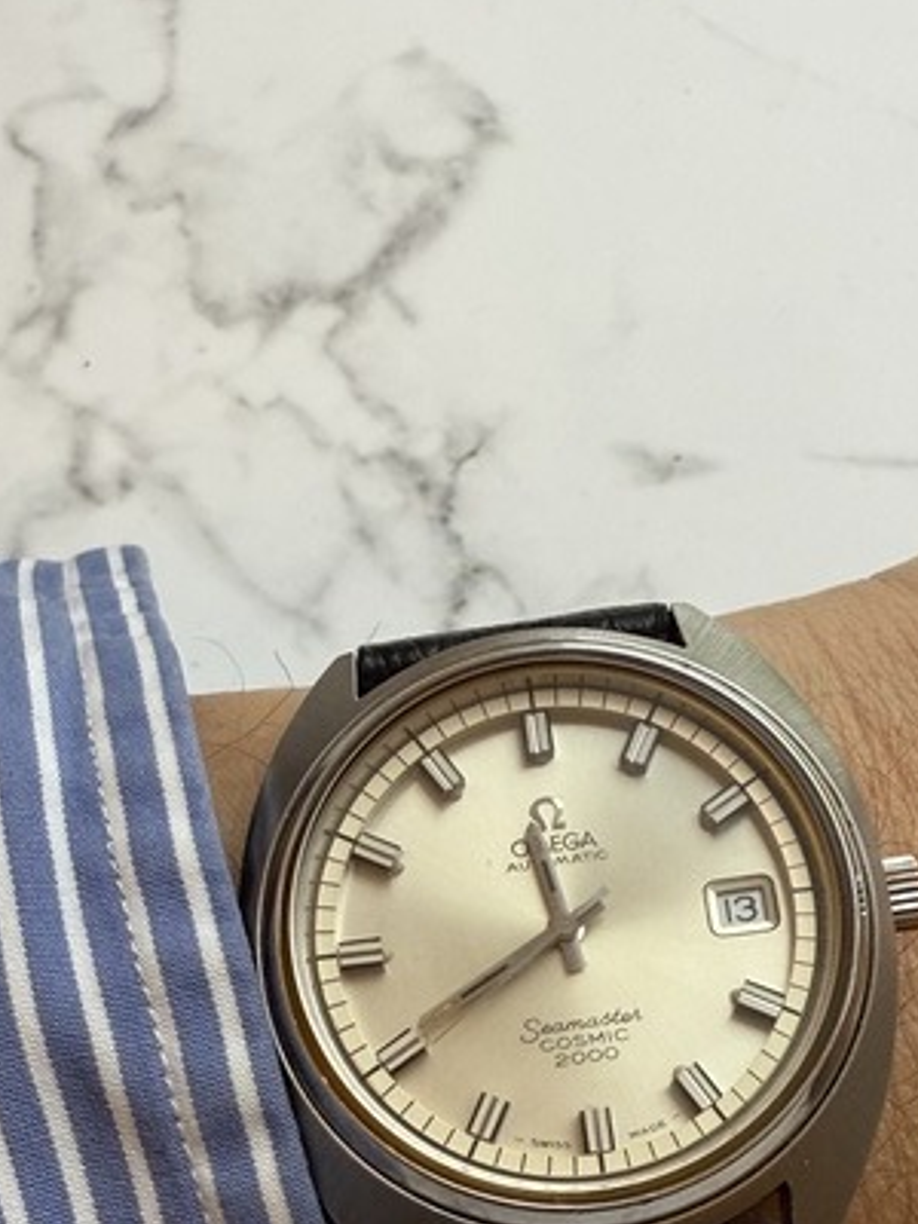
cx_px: 554
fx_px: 1697
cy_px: 1181
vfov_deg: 36.3
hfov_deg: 30.2
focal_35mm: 48
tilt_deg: -72.6
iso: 200
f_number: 2.2
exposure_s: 1/100
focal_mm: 2.22
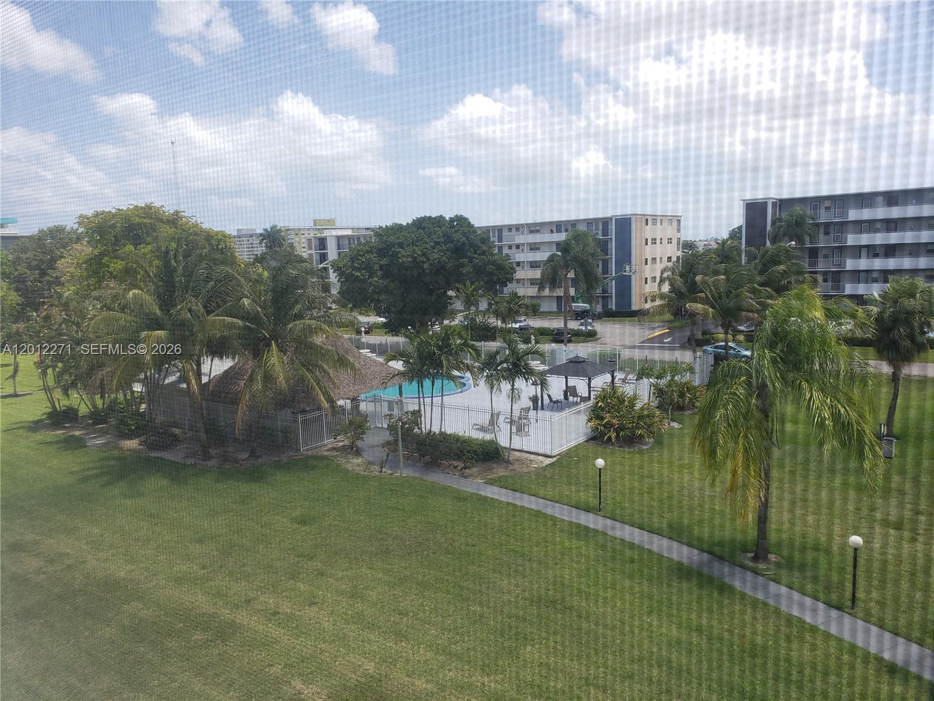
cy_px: 350
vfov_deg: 53.1
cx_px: 467
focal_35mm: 26
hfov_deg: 67.3
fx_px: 702
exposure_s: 1/732
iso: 50
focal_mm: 4.3
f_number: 2.4
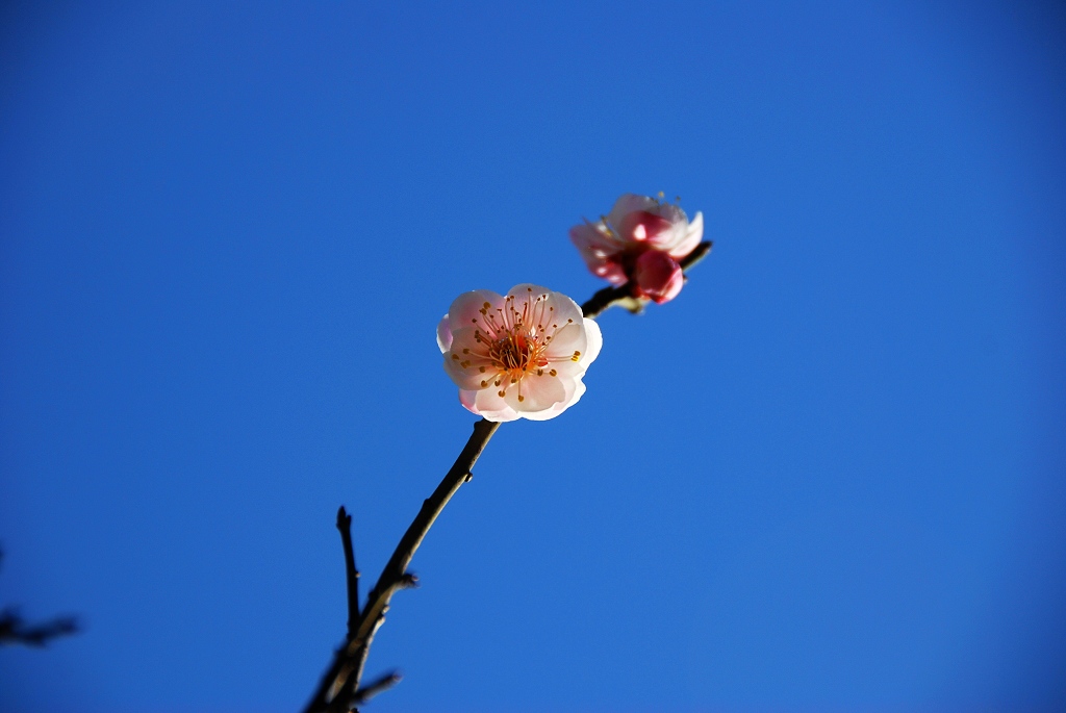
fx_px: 8892
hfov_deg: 6.9
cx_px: 533
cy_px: 356
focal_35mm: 300
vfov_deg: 4.6
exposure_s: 1/500
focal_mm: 200
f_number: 5.6
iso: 100
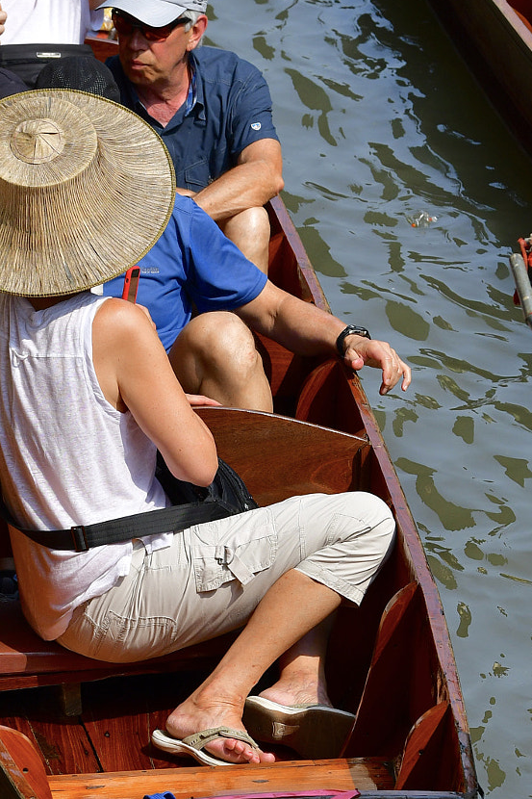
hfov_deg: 4.7
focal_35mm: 295
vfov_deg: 7.0
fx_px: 6541
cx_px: 113
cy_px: 617
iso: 400
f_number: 6.3
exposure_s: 1/1250
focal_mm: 102
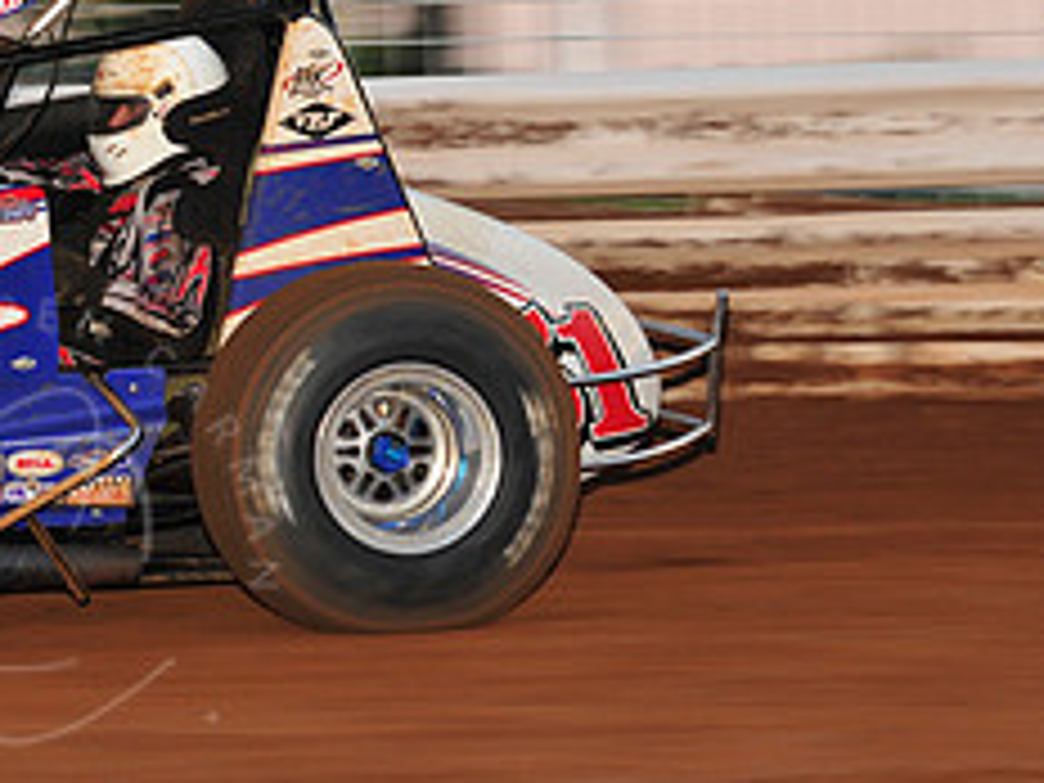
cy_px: 153
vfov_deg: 4.3
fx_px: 10526
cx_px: 4
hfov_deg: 5.7
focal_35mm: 349
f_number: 7.1
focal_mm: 145
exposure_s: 1/320
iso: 800
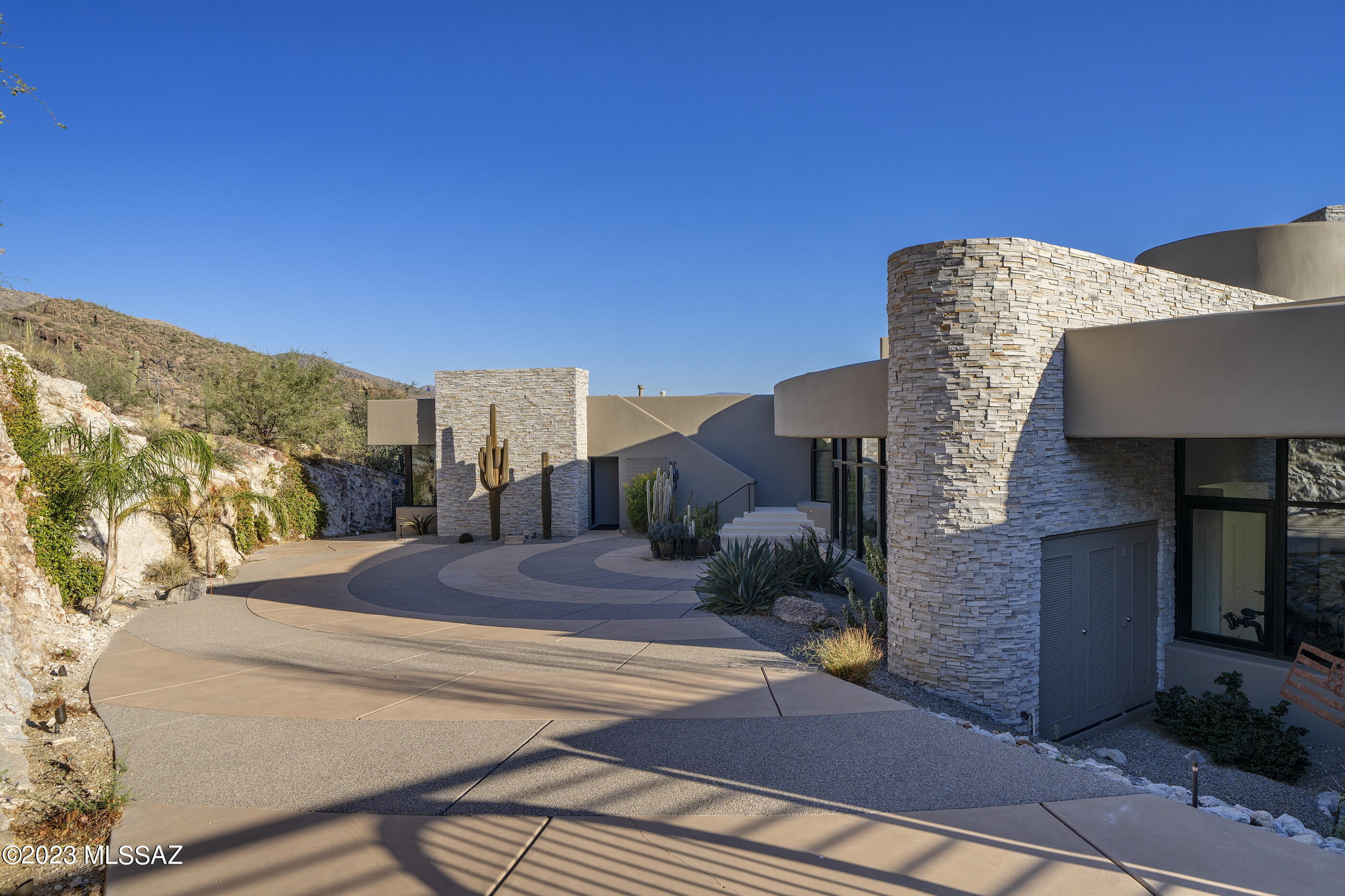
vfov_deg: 59.5
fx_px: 784
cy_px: 448
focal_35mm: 21
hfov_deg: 81.2
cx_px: 672
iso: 100
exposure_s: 1/160
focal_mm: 21
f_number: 9
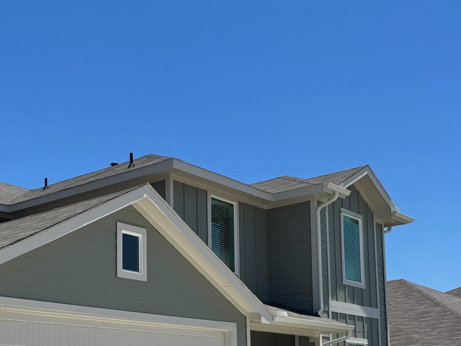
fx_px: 719
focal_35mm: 54
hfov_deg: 35.0
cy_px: 308
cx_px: 135
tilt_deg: +5.5
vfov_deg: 26.2
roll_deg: +0.3
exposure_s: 1/7092
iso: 80
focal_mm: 6.76
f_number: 1.78
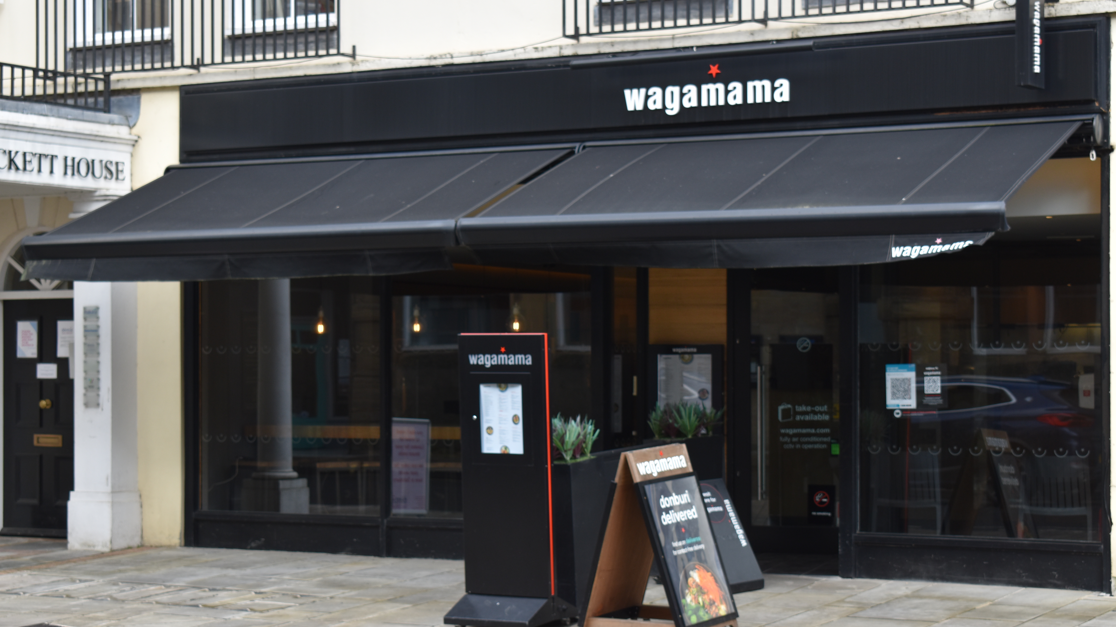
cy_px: 337
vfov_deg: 15.3
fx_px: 2338
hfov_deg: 26.9
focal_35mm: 79
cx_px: 558
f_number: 5.6
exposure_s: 1/250
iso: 220
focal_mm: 50
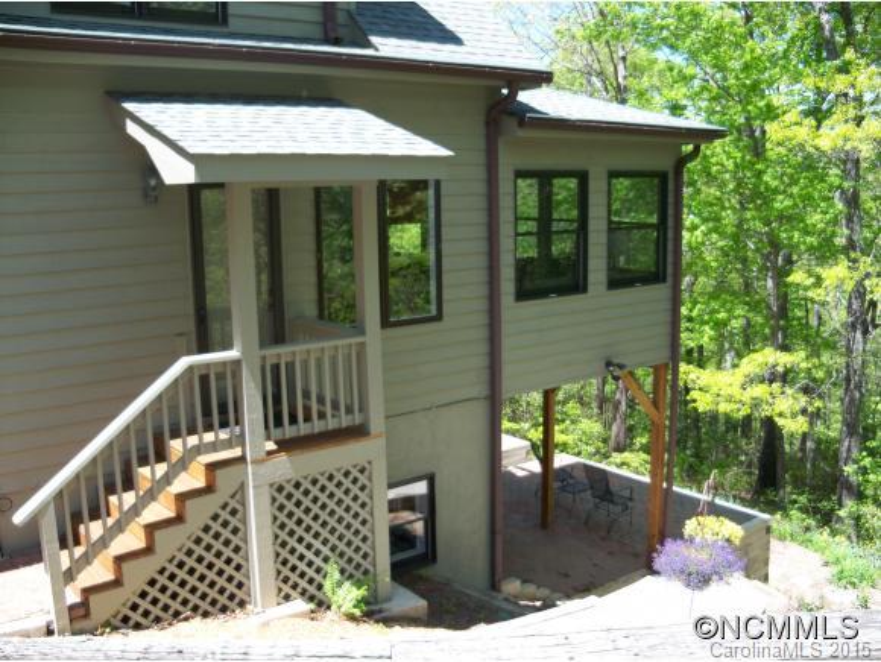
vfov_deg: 40.8
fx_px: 892
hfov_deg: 52.6
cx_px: 440
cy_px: 331
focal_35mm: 35
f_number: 3.5
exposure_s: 1/160
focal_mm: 6.2
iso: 64
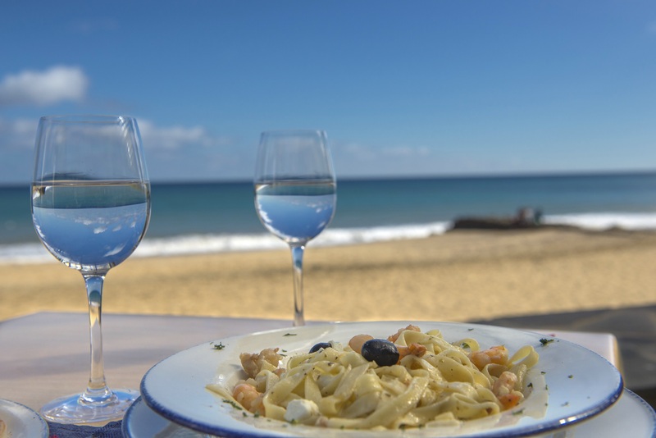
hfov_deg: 44.5
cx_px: 328
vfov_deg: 30.5
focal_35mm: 44
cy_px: 219
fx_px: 802
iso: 400
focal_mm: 44
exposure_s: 1/3200
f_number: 7.1
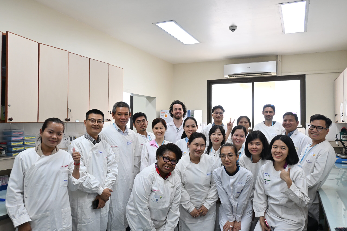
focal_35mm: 29
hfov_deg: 63.2
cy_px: 116
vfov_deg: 44.6
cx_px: 174
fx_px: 282
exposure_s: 1/100
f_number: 4
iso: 400
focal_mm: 19.5
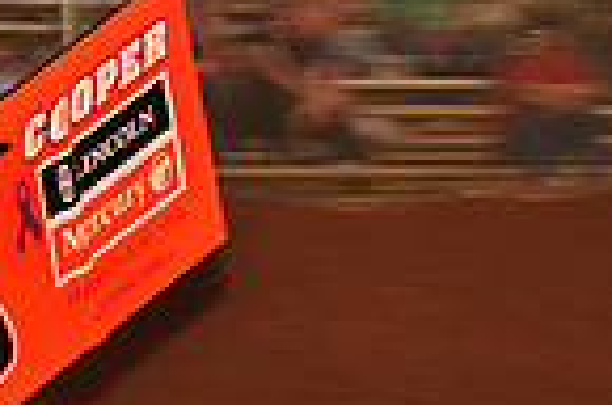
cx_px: -329
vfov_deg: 3.3
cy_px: 494
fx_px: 7124
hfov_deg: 4.9
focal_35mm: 420
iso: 640
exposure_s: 1/250
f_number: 7.1
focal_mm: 105
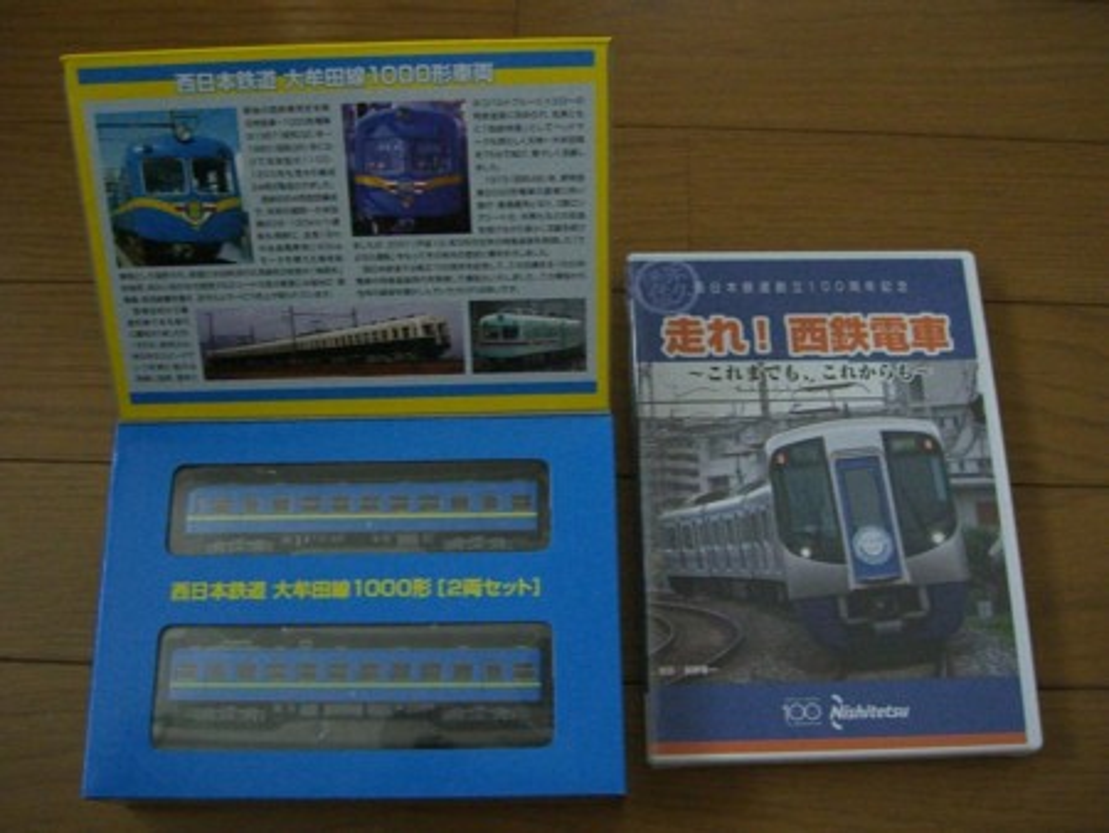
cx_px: 554
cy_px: 416
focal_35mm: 38
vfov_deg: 37.8
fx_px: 1218
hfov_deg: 49.0
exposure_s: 1/40
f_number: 2.8
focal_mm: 7.9
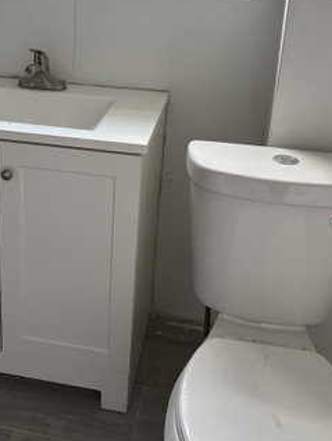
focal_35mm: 49
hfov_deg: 29.4
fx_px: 626
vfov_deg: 38.5
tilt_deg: -21.6
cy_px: 152
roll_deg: -2.7
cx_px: 96
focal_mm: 5.96
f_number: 1.6
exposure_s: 1/60
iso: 200
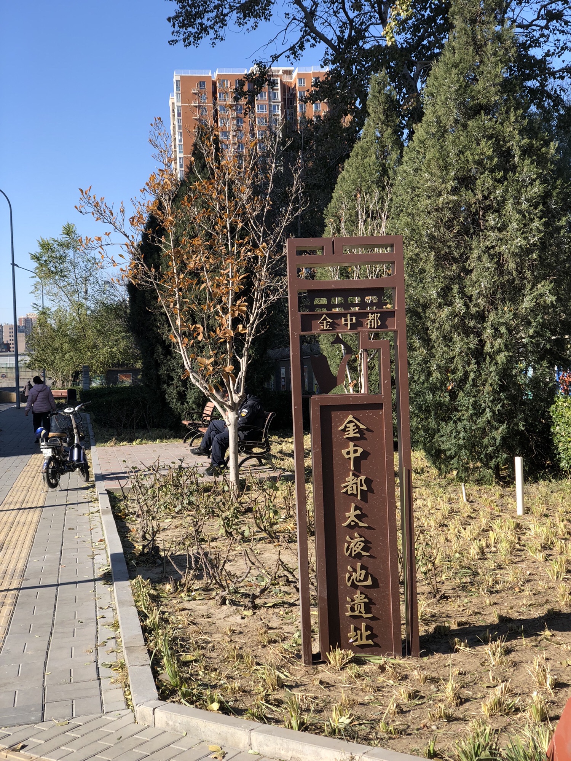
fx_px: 1144
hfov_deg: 28.0
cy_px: 380
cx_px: 286
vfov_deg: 36.8
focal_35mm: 52
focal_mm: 6
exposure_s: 1/510
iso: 16
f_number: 2.4
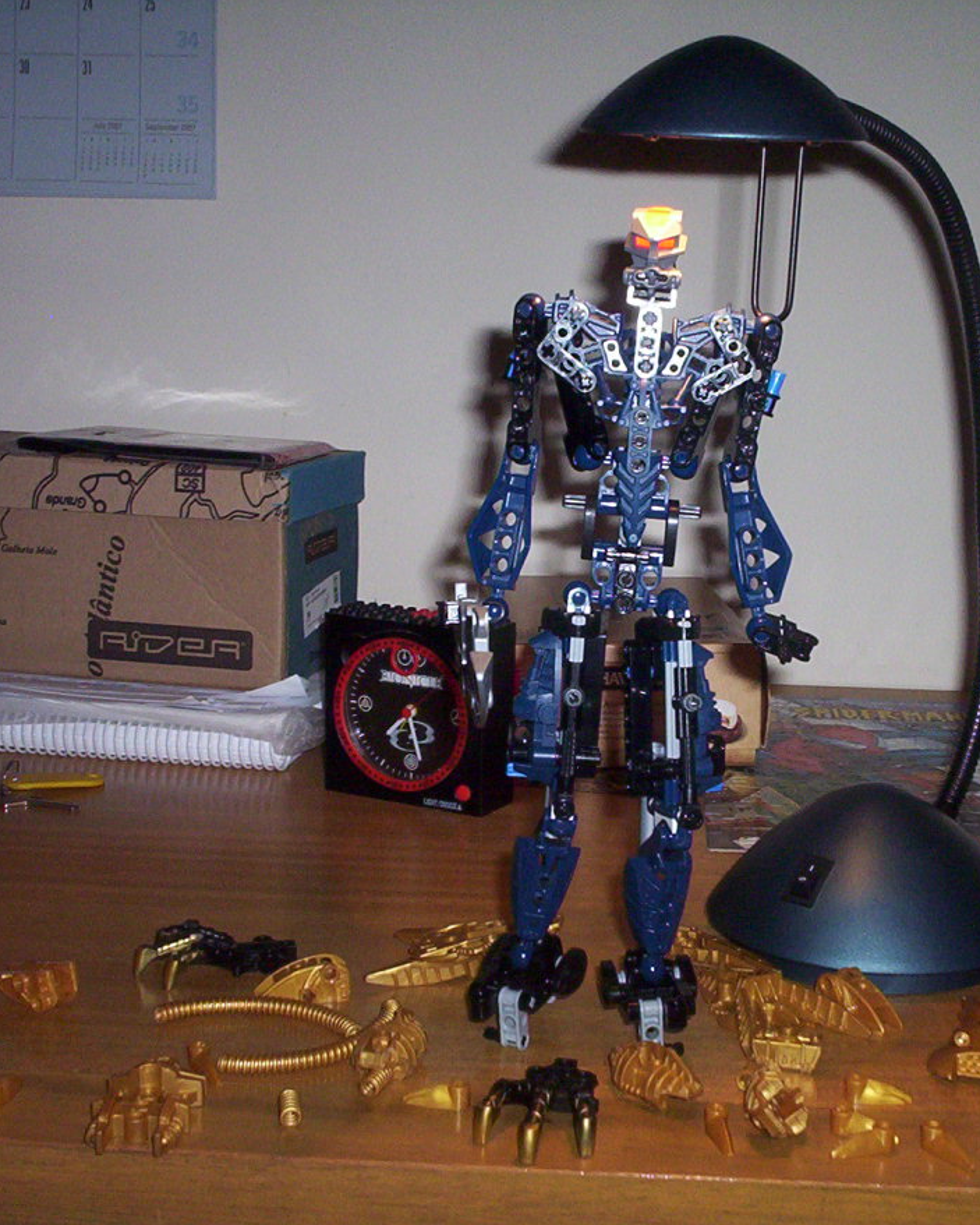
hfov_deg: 30.2
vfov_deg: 37.3
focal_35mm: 50
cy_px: 618
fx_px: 1812
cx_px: 572
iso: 140
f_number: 4.5
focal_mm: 4.99
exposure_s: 1/60
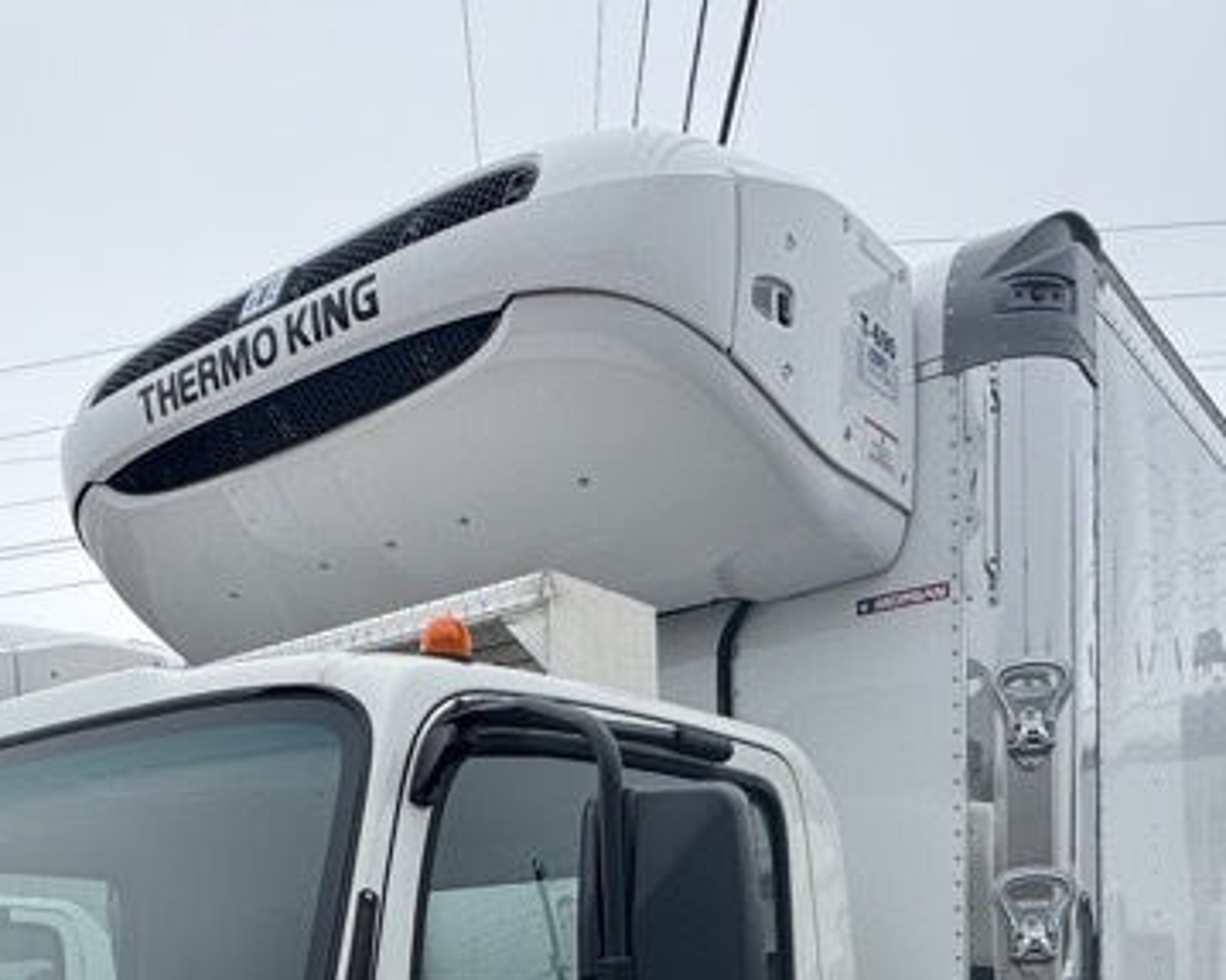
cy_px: 1120
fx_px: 1415
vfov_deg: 32.7
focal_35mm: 39
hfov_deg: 46.8
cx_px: 598
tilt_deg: -5.6
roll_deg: +1.5
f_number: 2.2
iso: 40
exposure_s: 1/610
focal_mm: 2.22
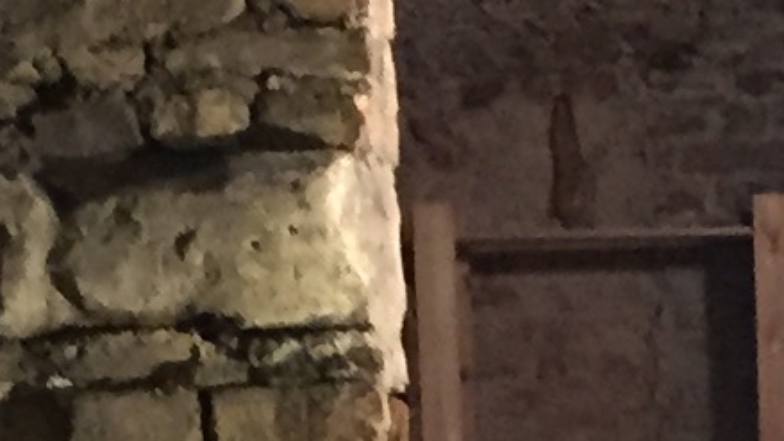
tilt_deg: -6.4
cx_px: 847
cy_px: 1421
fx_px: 4886
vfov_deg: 4.9
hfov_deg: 9.1
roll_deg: +3.1
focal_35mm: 235
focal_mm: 4.15
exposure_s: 1/15
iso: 500
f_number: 2.2
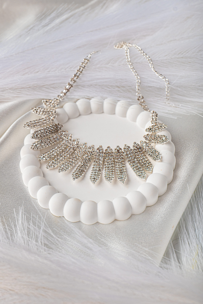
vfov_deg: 35.6
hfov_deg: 24.2
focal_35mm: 56
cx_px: 102
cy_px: 152
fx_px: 474
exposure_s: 1/160
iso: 250
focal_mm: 56
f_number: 8
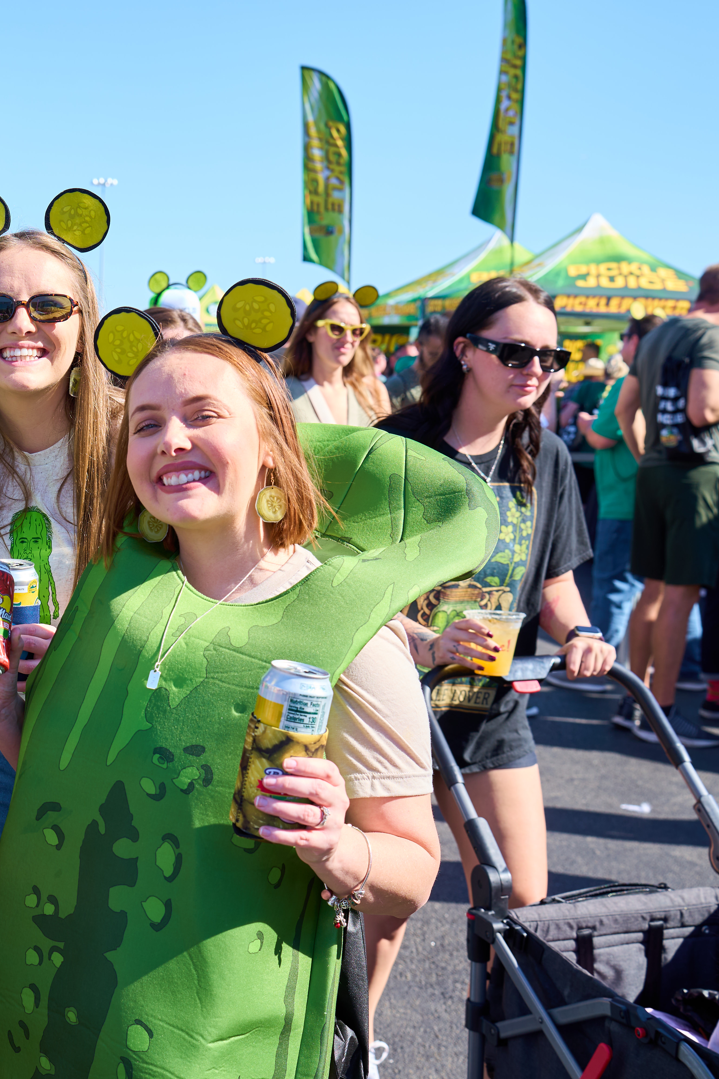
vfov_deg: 37.5
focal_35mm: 53
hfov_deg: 24.3
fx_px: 1588
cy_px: 543
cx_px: -14
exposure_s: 1/250
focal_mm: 35
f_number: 5
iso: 100
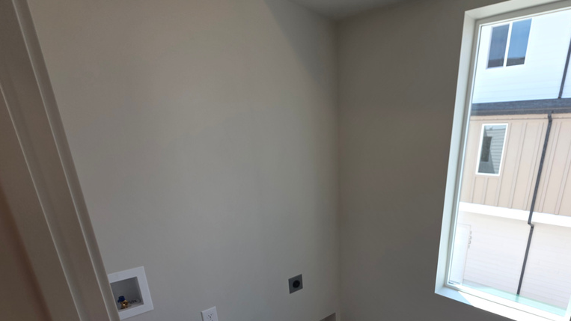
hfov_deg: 87.1
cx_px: 370
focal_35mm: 19
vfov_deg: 54.3
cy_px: 257
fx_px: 288
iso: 40
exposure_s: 1/246
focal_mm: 2.2
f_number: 1.9
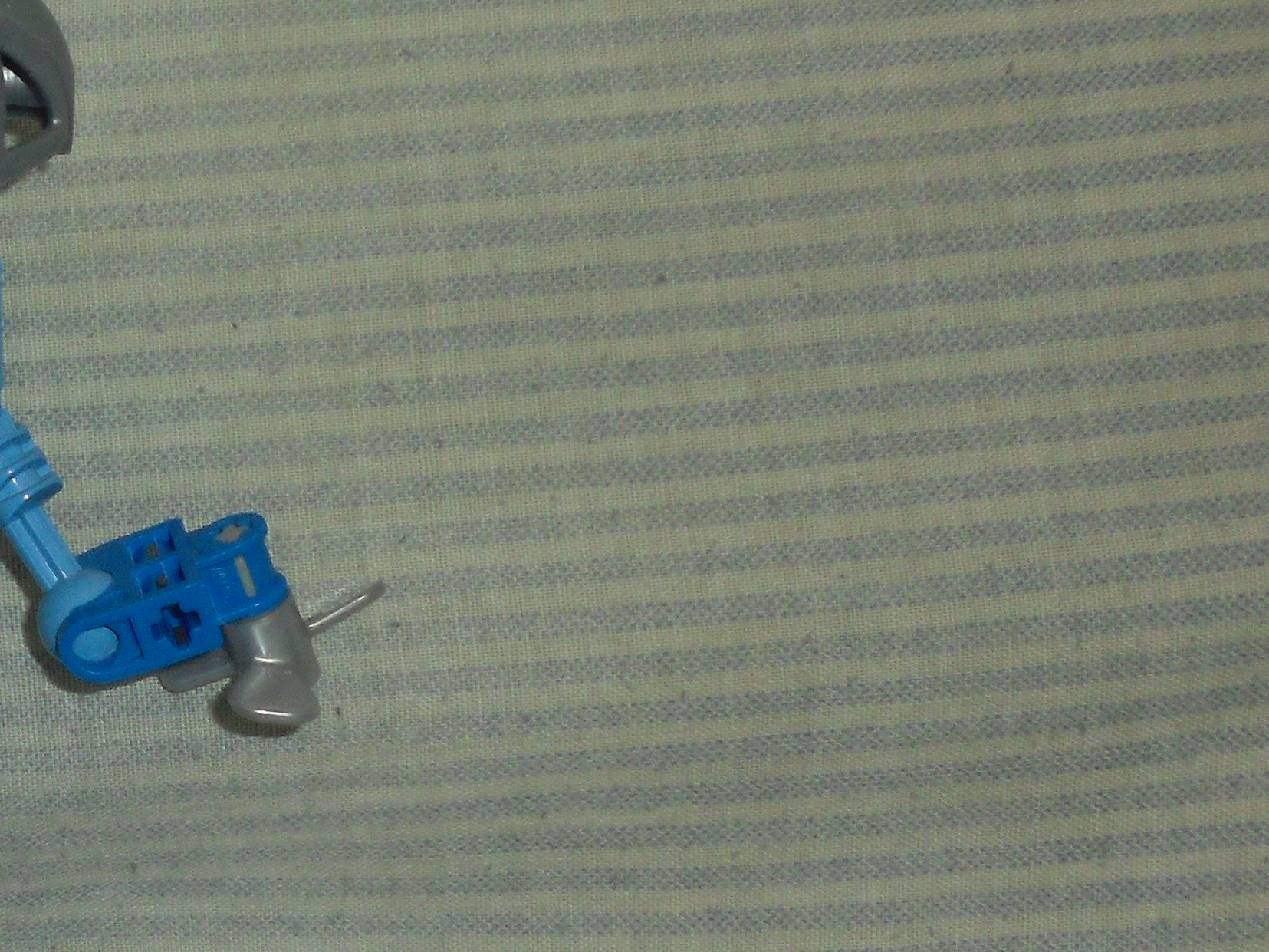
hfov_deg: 20.9
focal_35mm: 87
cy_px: 491
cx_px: -263
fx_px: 3189
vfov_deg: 17.0
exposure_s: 1/60
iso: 200
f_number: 3.1
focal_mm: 6.3
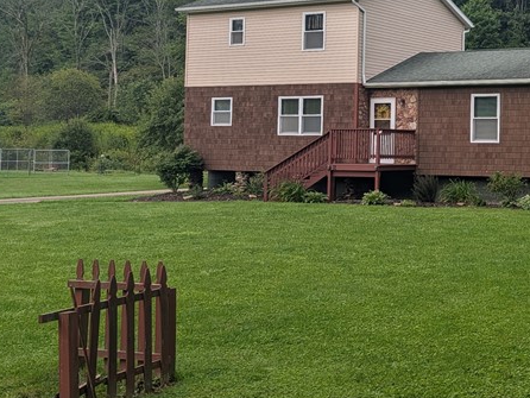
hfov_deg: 31.7
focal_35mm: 55
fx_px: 843
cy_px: 107
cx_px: 553
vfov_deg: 26.3
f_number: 1.68
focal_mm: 6.9
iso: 21
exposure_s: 1/318
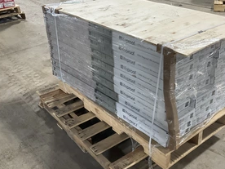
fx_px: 273
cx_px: 139
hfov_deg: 44.5
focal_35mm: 42
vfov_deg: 34.3
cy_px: 95
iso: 100
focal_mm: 3
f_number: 1.8
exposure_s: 1/60
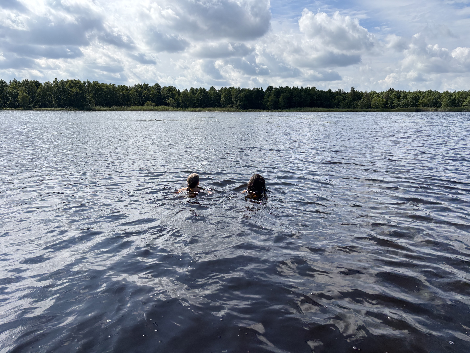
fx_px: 353
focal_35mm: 26
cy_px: 176
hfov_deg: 67.3
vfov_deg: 53.1
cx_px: 235
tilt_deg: -10.7
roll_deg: -0.1
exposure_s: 1/4630
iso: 50
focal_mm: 5.96
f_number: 1.6
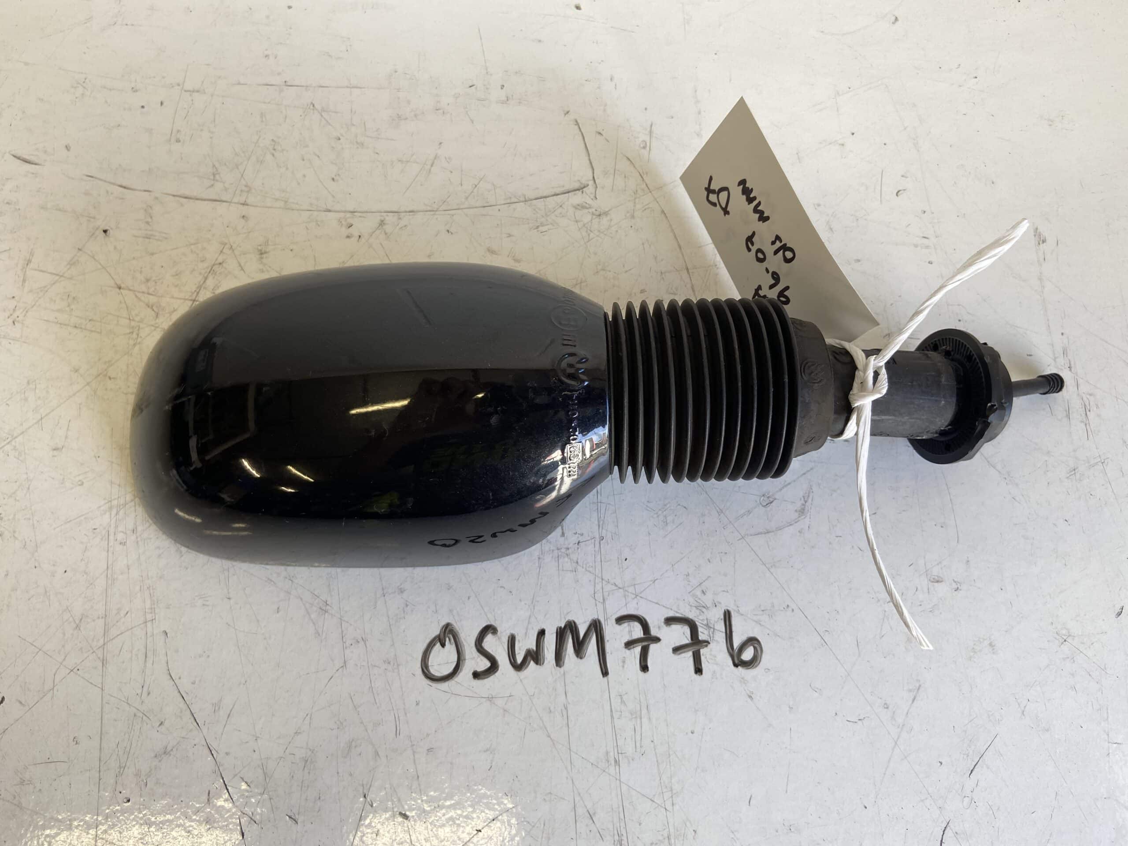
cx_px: 564
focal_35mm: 26
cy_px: 423
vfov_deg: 53.1
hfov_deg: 67.3
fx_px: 847
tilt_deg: -76.1
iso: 40
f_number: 1.8
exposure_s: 1/100
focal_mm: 4.25
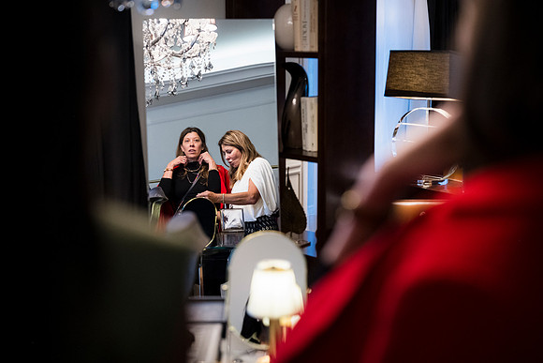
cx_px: 272
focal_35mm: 55
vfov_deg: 24.6
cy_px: 182
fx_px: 830
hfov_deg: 36.2
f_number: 2.2
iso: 2500
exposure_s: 1/200
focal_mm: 55
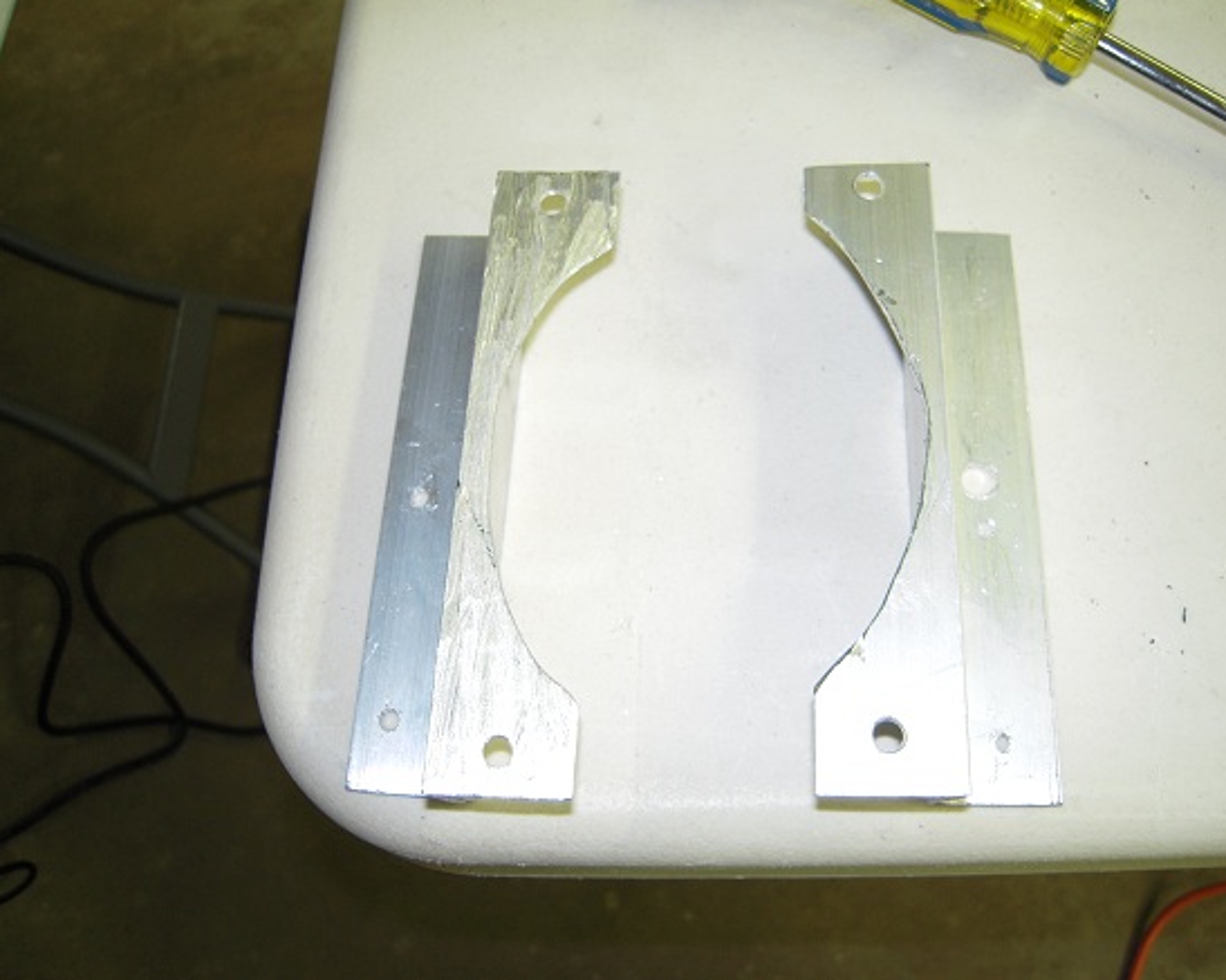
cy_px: 478
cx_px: 654
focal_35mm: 30
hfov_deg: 58.7
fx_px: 1088
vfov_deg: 48.5
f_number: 2.7
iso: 100
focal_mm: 5
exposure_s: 1/25
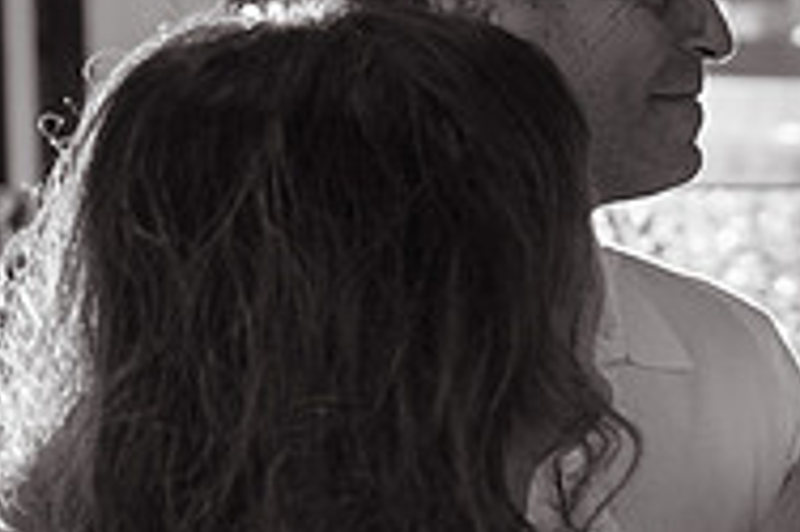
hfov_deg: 17.8
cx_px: 990
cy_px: 337
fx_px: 2420
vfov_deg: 12.5
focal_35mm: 109
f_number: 2.8
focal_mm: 32
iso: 2000
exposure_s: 1/500
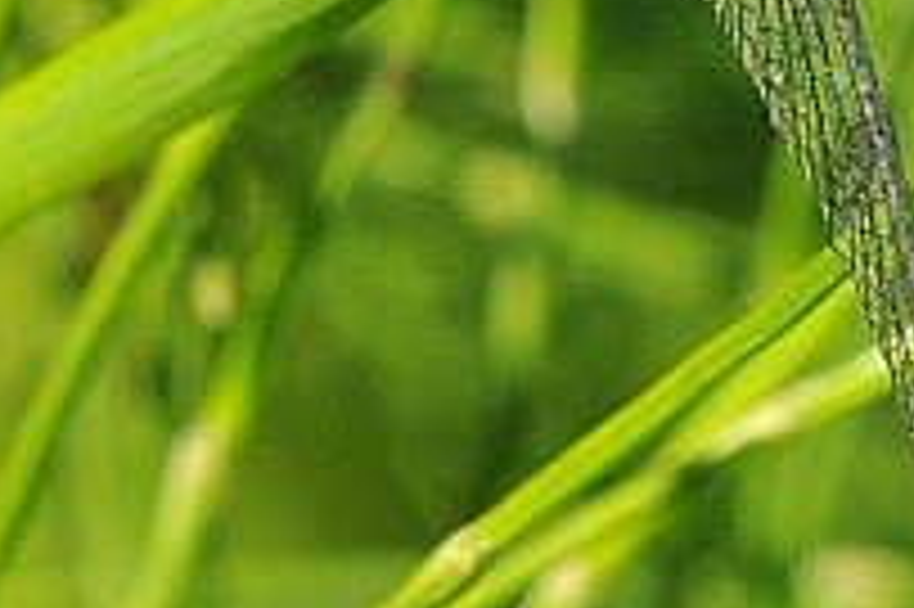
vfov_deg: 1.4
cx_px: 1324
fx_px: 25596
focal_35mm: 1009
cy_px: -770
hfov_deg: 2.0
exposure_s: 1/500
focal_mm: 200
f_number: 10
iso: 800
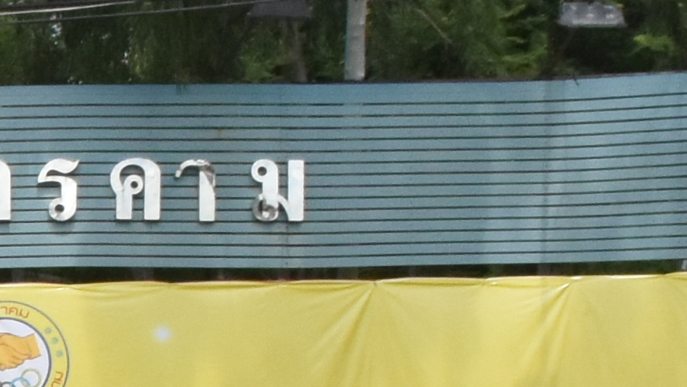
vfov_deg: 5.9
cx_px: -683
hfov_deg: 10.0
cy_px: 836
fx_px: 3643
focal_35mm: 200
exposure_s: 1/1000
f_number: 16
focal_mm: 18
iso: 800
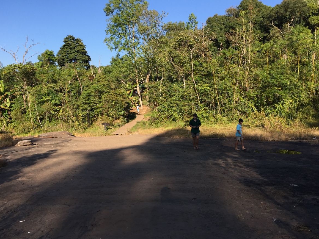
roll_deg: -0.4
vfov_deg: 46.8
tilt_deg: -4.4
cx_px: 155
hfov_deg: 60.0
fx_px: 276
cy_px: 122
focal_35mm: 30
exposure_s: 1/989
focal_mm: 4.15
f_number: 2.2
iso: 32
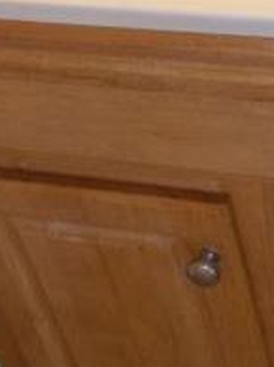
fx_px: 1089
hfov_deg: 14.3
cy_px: 26
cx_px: 217
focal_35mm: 103
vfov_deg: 18.7
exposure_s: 1/25
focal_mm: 4.6
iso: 180
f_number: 3.2
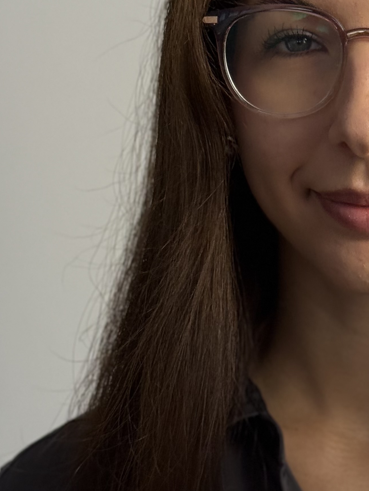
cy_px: 235
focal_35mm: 112
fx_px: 1592
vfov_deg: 17.6
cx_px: 418
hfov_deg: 12.9
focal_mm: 6.76
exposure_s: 1/114
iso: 100
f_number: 1.78
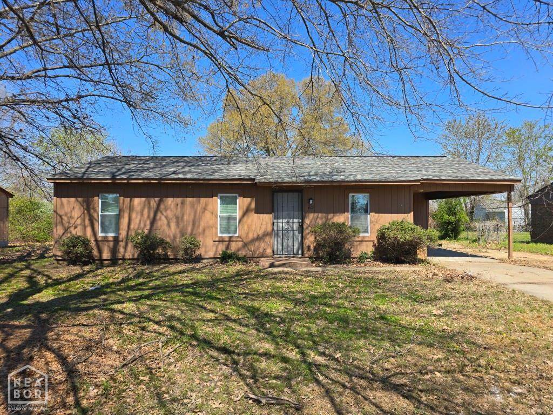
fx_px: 367
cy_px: 208
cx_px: 276
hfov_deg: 73.9
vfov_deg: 58.9
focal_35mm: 23
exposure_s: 1/494
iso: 12
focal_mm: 6.3
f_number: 1.7
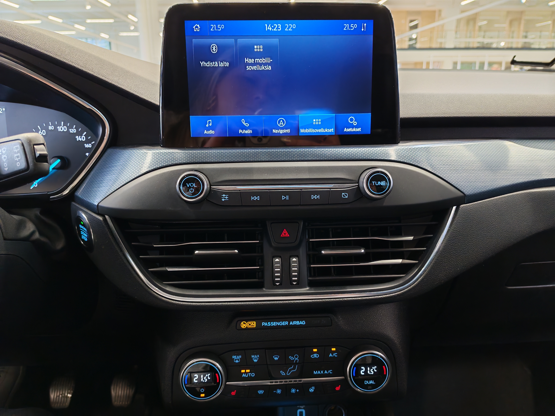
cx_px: 278
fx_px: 433
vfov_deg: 51.4
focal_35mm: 27
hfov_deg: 65.3
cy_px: 208
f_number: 1.9
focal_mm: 6.12
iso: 640
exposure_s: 1/50
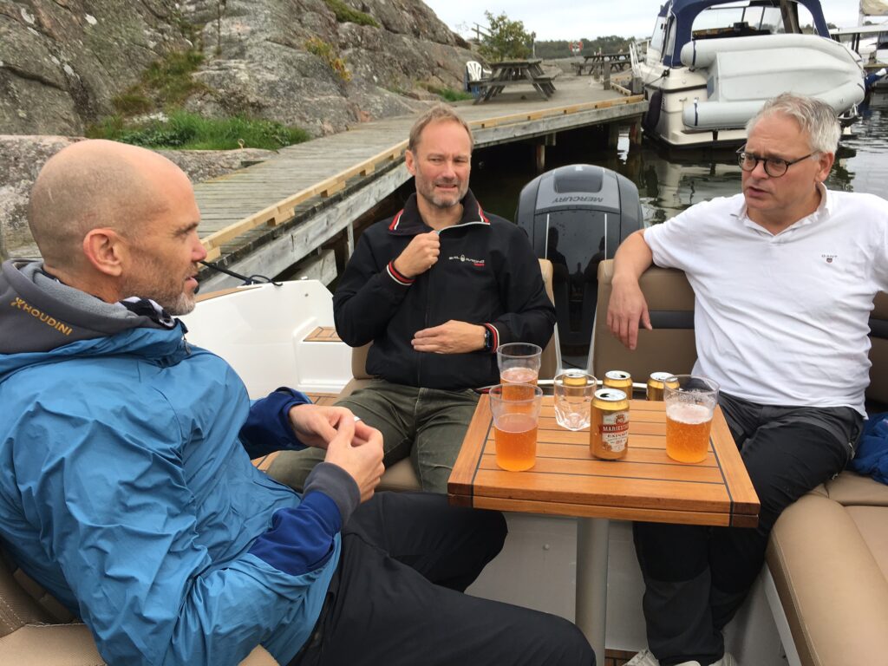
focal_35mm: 29
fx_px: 744
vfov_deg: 48.2
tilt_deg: -20.8
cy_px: 333
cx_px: 444
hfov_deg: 61.7
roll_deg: +4.1
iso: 25
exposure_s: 1/246
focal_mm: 4.15
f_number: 2.2
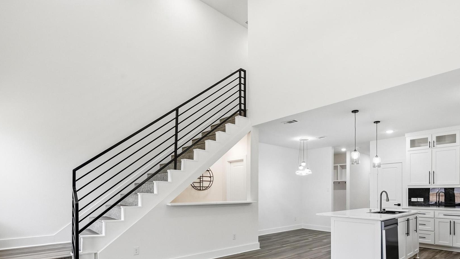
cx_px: 245
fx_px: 256
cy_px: 174
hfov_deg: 83.7
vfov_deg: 52.5
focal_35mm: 21
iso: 1000
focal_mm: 16
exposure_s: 1/1600
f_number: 7.1
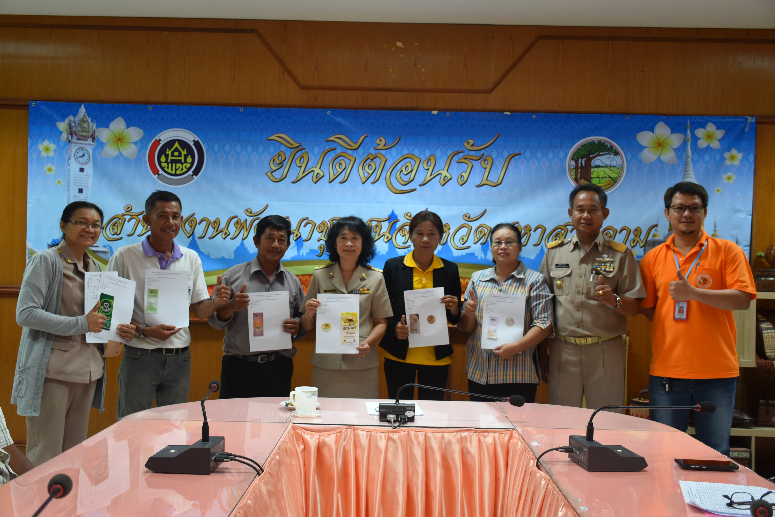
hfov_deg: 53.1
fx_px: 775
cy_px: 258
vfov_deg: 36.9
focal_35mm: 36
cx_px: 388
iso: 720
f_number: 4
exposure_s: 1/60
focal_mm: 24
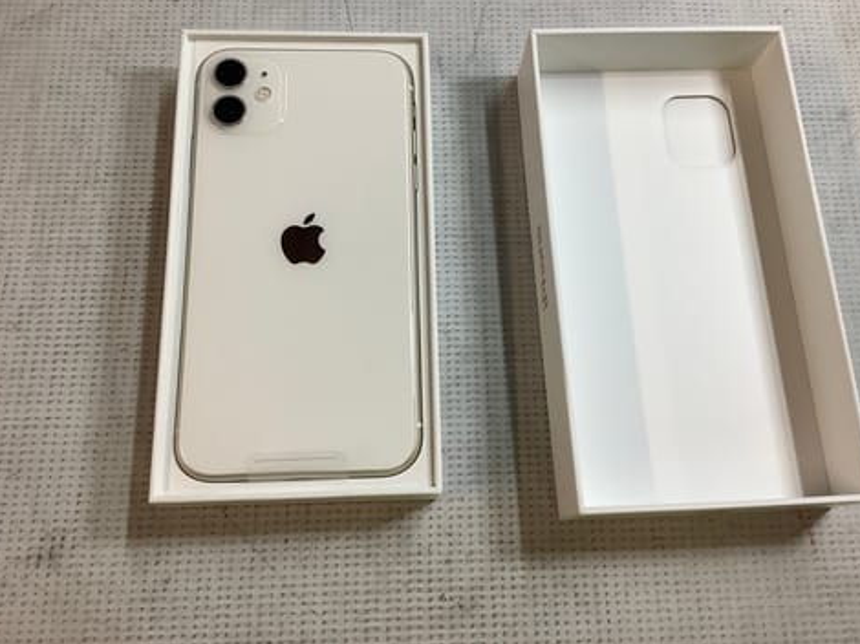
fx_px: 819
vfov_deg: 42.9
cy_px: 306
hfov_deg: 55.4
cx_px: 434
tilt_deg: -71.4
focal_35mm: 33
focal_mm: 3.3
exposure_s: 1/50
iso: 64
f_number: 2.4
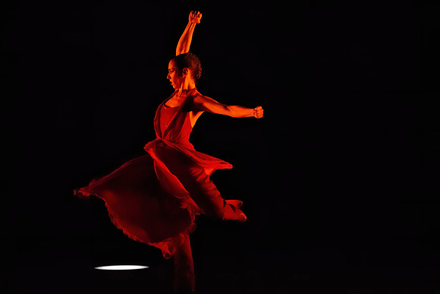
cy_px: 127
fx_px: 5030
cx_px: 253
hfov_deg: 5.0
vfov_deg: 3.3
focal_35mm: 411
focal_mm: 358
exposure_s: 1/400
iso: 25600
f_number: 5.6
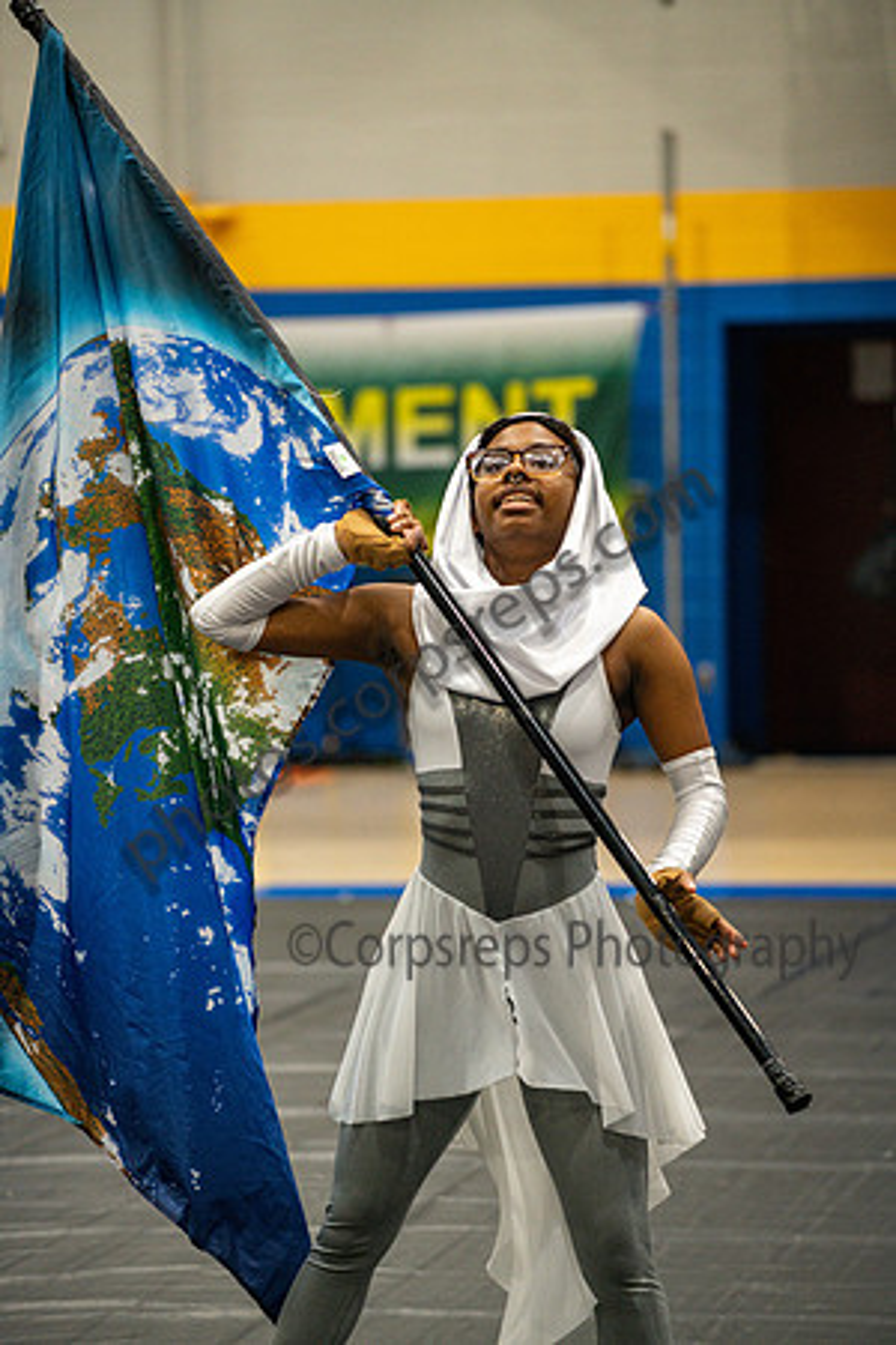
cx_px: 448
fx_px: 5413
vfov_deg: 14.2
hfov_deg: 9.5
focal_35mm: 145
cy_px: 672
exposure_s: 1/500
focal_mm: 145
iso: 4000
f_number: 4
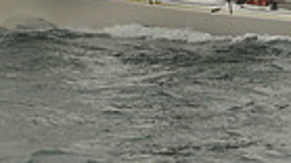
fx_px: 2360
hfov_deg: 7.1
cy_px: -437
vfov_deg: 3.8
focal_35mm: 306
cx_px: 89
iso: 400
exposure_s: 1/1250
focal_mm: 70
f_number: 6.3
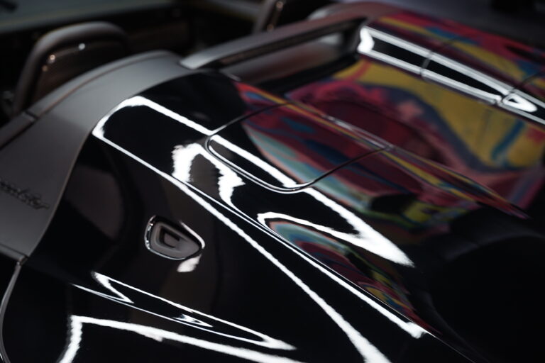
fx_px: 755
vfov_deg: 27.0
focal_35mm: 50
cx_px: 272
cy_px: 182
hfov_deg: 39.7
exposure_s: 1/80
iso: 500
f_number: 2.8
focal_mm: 49.9
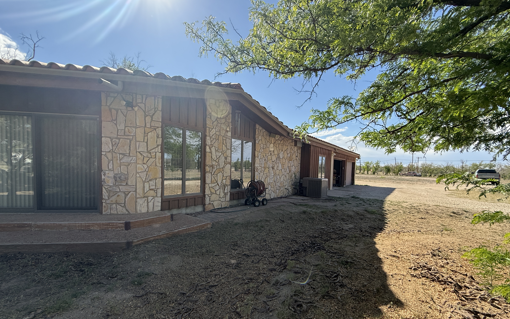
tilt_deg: -2.4
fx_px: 208
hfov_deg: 101.5
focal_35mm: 15
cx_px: 254
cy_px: 178
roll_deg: -1.9
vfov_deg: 74.5
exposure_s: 1/1105
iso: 64
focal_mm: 2.22
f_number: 2.2
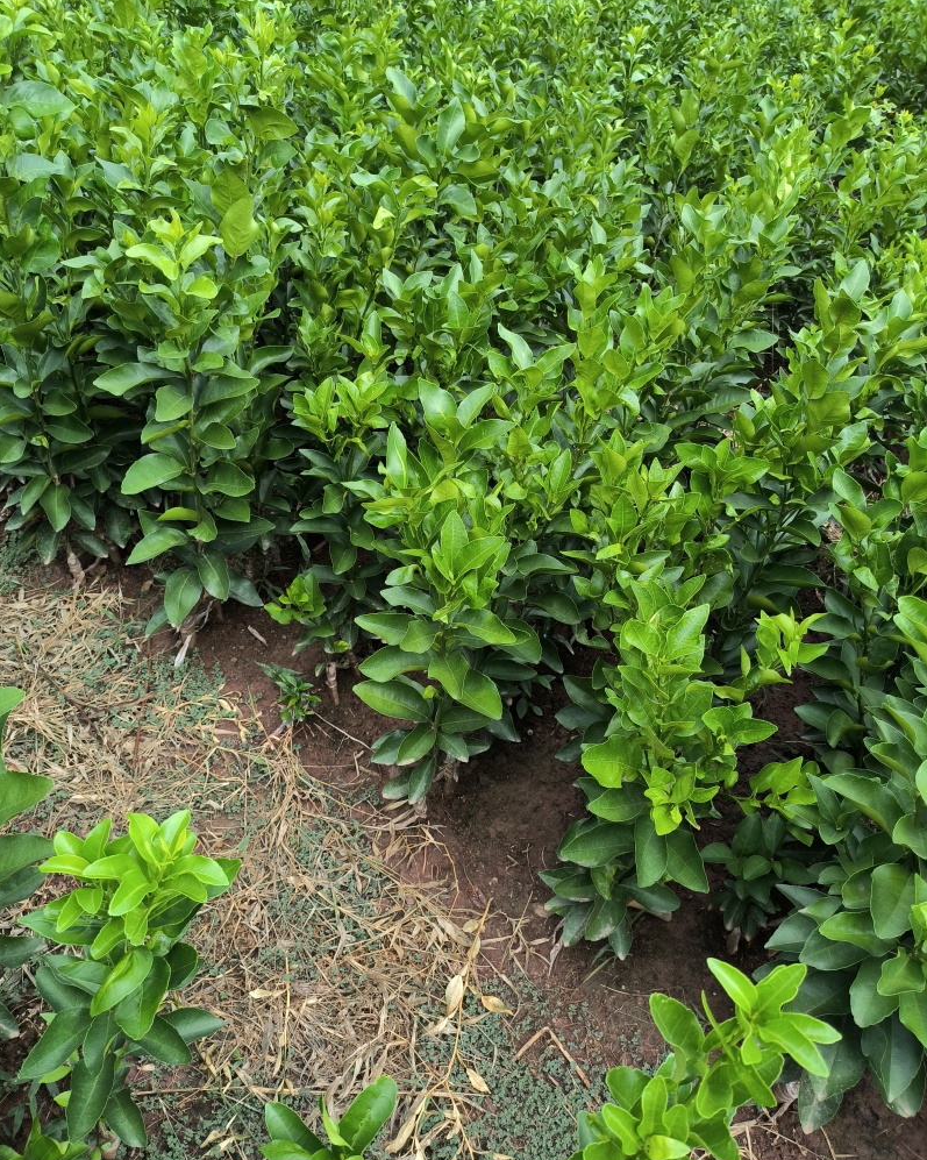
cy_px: 582
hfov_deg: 58.7
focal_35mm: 24
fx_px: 823
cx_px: 463
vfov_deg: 70.3
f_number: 1.79
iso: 50
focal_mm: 4.69
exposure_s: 1/144
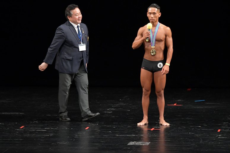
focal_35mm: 270
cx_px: 115
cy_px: 76
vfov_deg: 5.1
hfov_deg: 7.6
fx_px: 1724
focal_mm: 180
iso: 3200
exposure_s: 1/400
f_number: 5.6
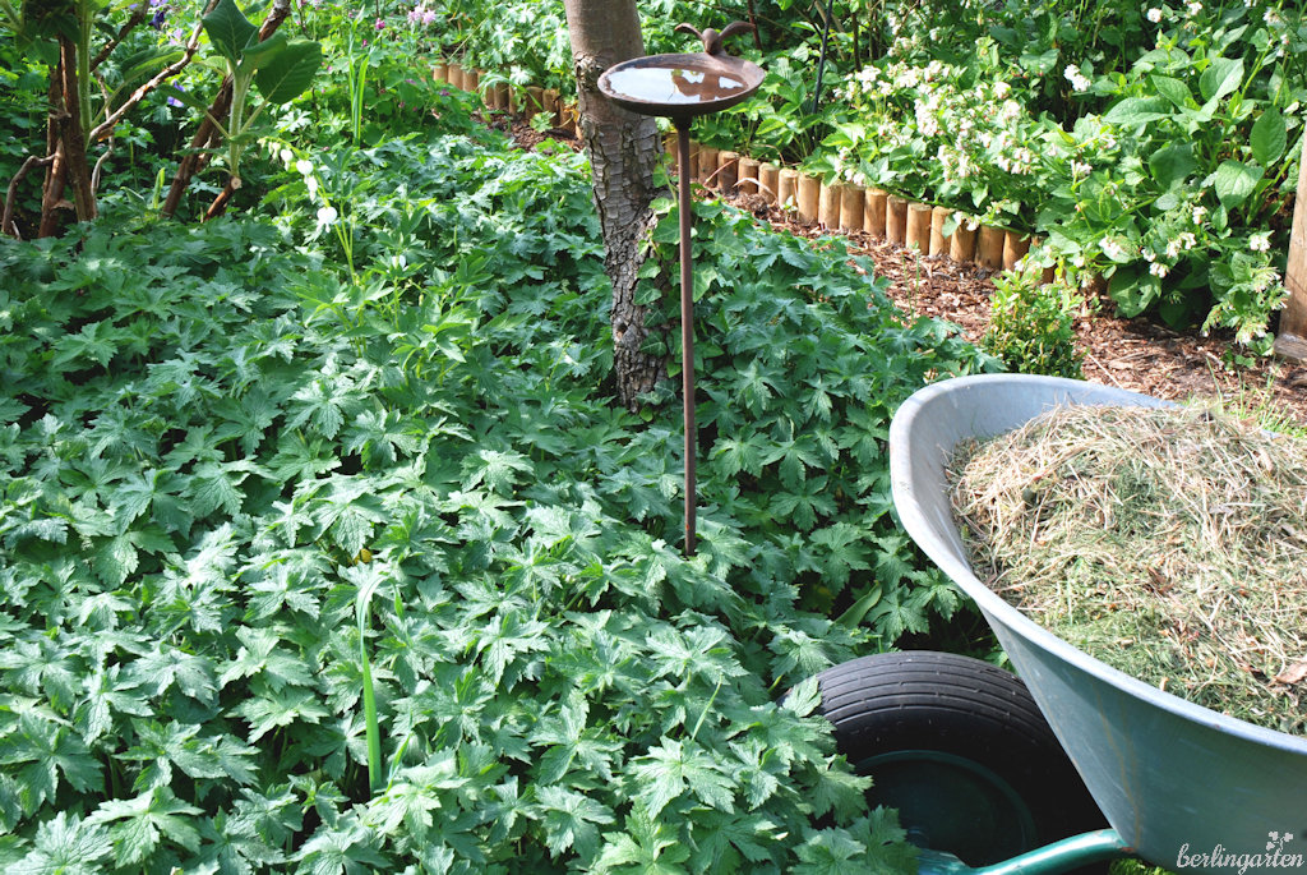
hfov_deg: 38.8
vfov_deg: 26.5
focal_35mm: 51
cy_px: 438
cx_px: 654
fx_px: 1853
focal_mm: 34
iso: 100
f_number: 16
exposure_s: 1/20
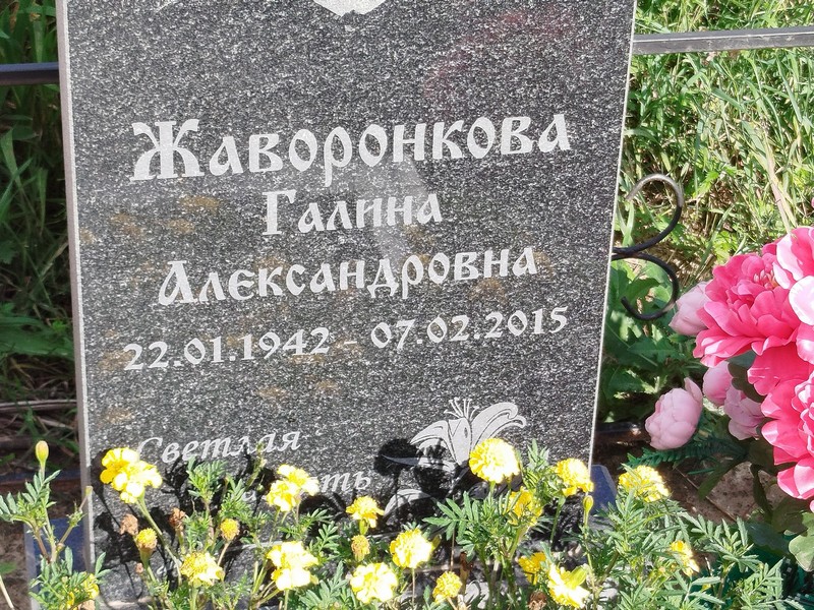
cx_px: 407
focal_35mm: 29
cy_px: 305
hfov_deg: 61.7
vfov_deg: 48.2
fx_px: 682
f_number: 1.7
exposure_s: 1/270
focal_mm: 5.31
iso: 50
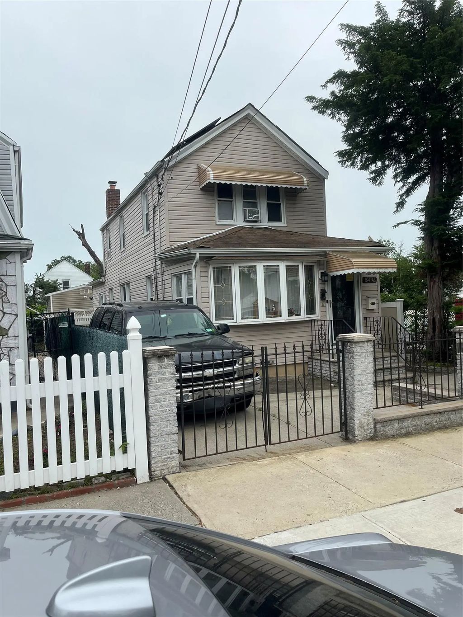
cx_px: 232
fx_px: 464
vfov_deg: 67.3
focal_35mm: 26
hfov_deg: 53.1
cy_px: 308
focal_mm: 5.1
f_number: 1.6
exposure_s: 1/2410
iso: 50
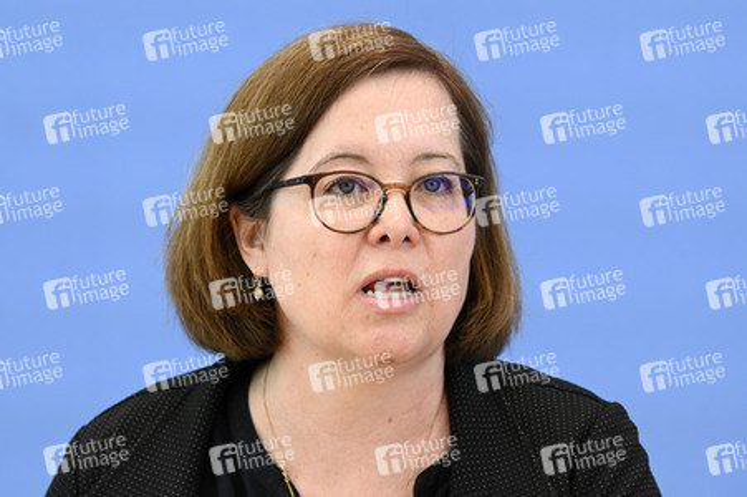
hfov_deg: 12.1
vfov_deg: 8.1
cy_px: 248
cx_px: 374
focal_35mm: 170
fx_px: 3525
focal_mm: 170
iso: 3200
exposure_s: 1/400
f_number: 6.3
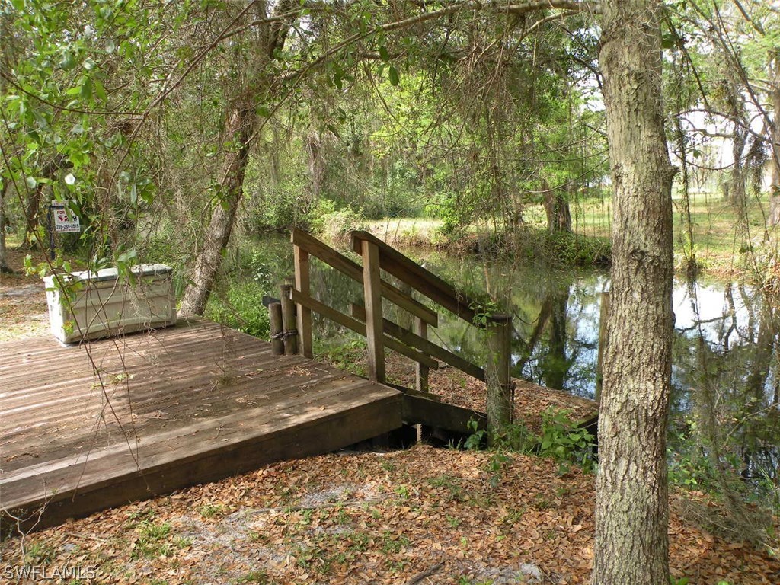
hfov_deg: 65.3
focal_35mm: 27
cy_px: 292
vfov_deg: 51.4
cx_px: 390
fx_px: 608
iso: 64
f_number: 3.5
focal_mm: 4.7
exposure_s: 1/85.7
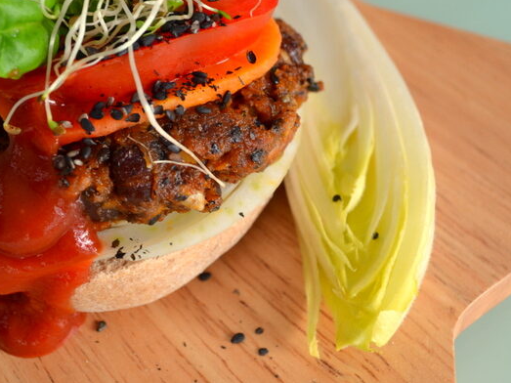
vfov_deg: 27.3
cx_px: 207
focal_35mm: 53
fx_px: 782
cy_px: 123
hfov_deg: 36.1
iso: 400
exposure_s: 1/100
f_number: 5
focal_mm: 24
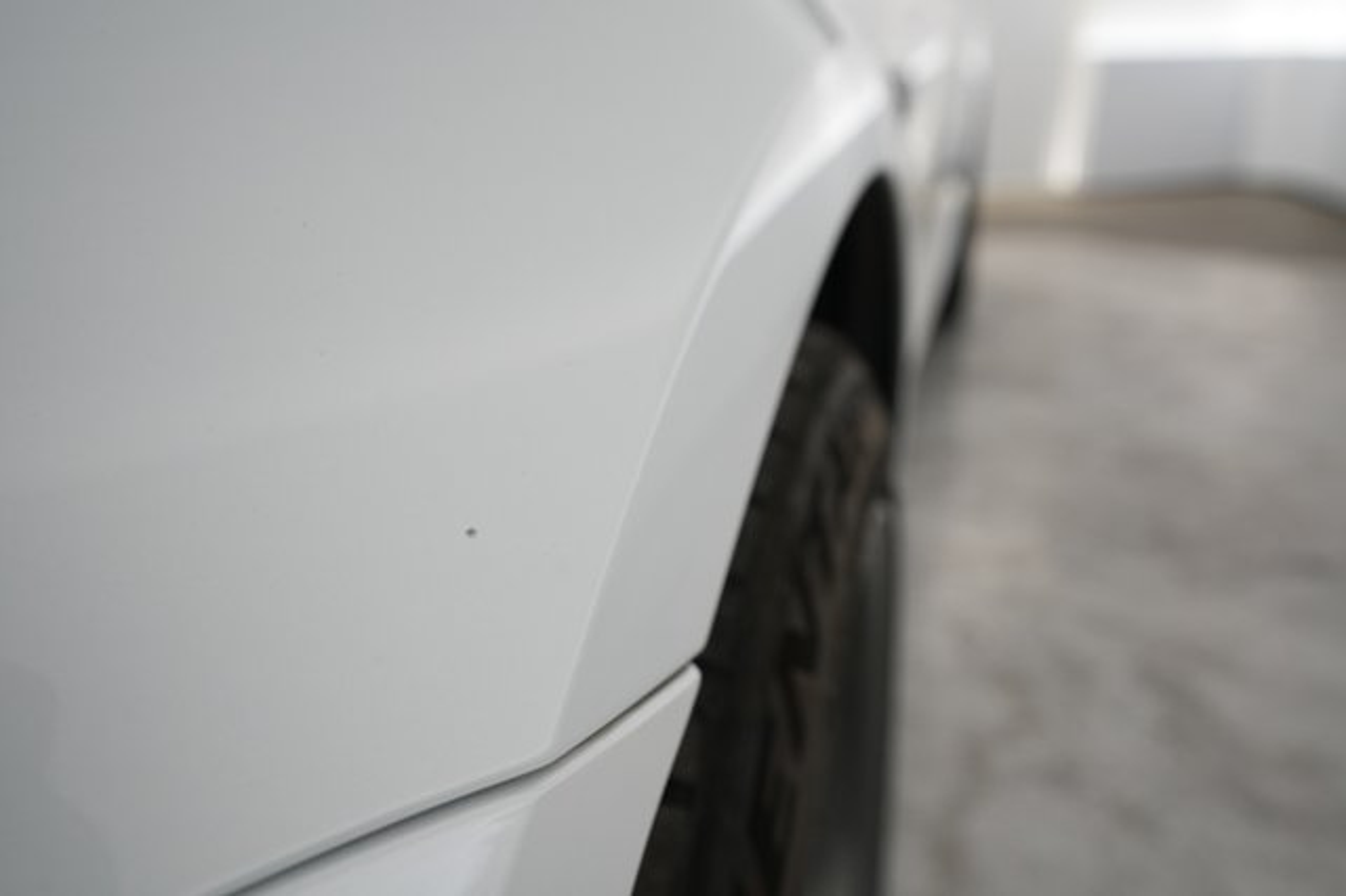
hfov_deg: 65.5
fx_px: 1046
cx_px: 673
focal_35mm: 28
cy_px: 448
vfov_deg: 46.4
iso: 1250
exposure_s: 1/80
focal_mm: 28
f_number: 5.6
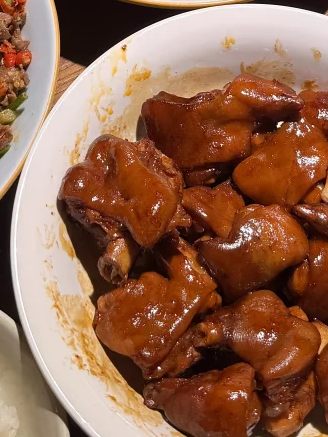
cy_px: -118
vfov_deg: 22.3
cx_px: 182
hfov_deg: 18.7
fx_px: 998
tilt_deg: -52.8
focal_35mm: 79
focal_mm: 6.76
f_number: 1.78
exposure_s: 1/121
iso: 64
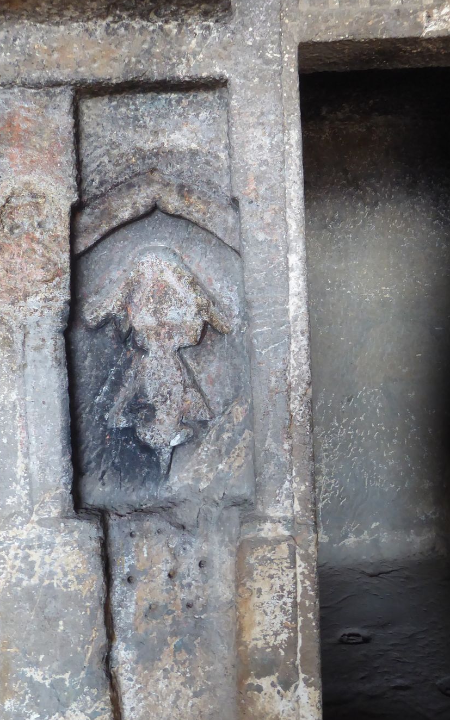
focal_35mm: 41
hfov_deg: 31.2
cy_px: 316
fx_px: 805
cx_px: 241
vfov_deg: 48.1
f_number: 3.5
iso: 400
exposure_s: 1/50
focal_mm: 5.4
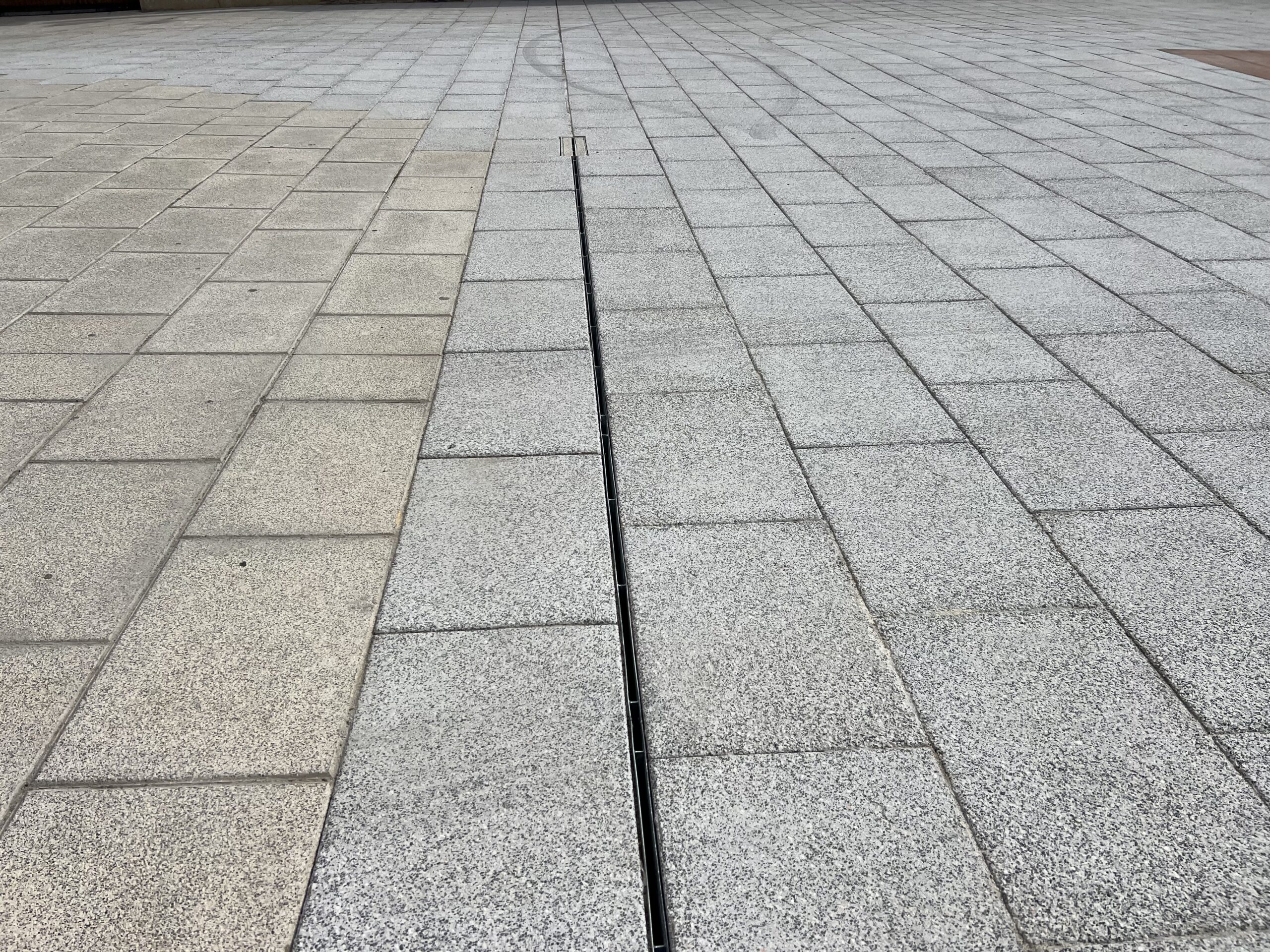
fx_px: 954
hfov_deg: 67.3
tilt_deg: -31.3
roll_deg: -0.1
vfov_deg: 53.1
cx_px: 635
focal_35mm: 26
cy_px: 476
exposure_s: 1/11364
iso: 50
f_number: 1.5
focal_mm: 5.7
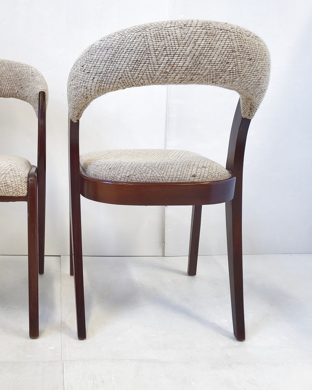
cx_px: 53
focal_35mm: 34
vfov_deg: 52.8
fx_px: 392
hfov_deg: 41.1
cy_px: 195
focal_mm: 4.25
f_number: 1.8
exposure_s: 1/100
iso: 200
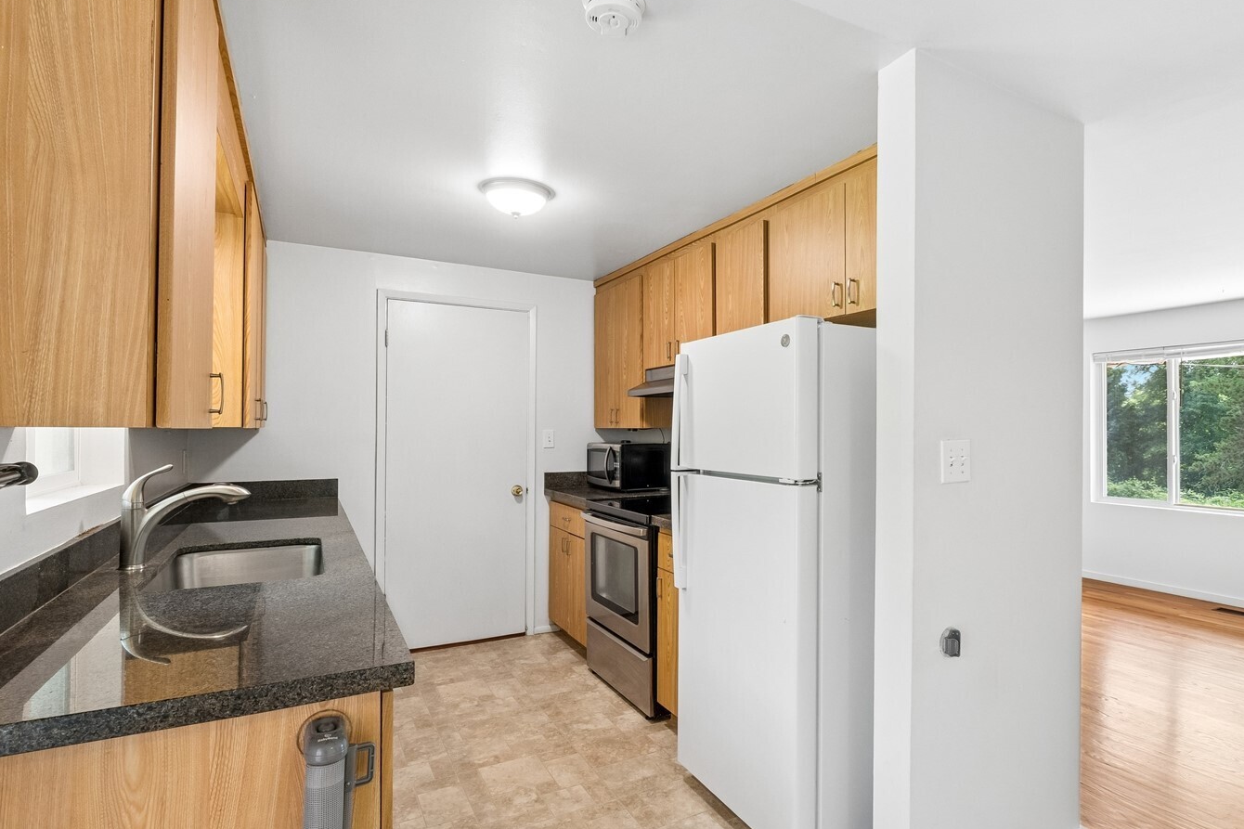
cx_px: 683
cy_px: 437
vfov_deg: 64.5
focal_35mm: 19
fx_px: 656
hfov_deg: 86.7
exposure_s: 1/5
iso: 250
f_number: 9
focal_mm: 10
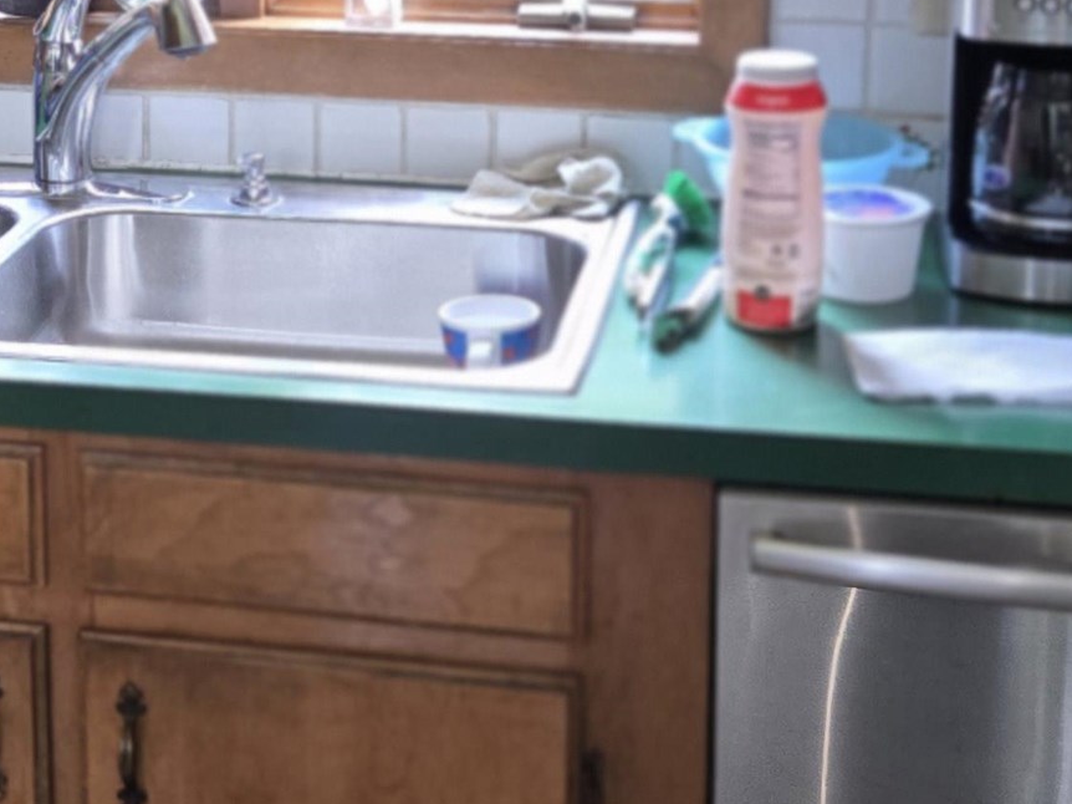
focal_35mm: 82
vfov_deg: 17.7
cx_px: 291
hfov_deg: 23.6
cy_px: 60
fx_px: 2539
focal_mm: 5.4
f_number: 1.8
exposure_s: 1/120
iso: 160
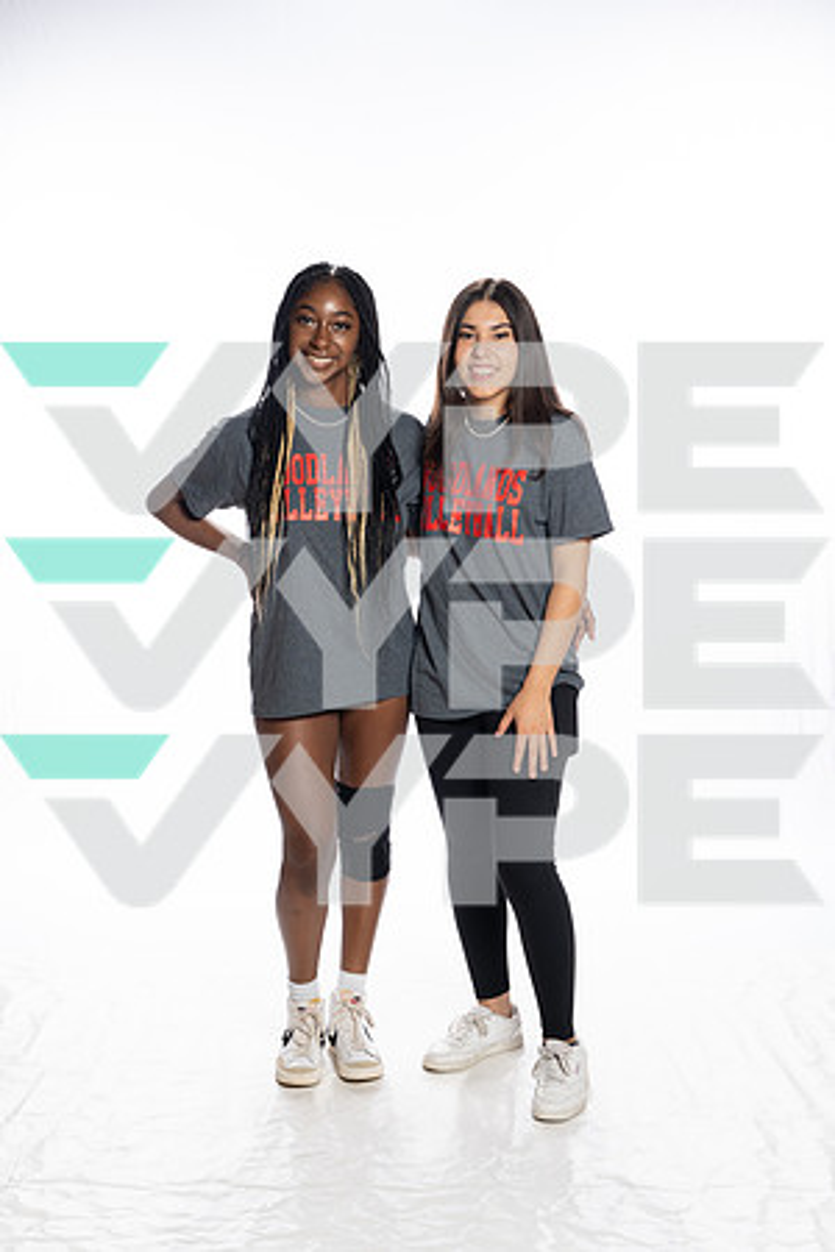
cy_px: 626
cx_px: 418
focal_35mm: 50
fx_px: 1739
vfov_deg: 39.6
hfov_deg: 27.0
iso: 400
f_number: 8
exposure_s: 1/250
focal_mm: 50
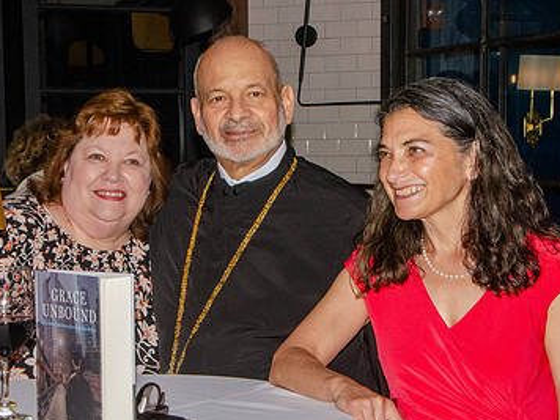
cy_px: 200
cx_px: 253
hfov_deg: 22.0
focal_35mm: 89
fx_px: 1440
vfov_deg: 16.6
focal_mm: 38
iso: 2500
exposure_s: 1/250
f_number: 16
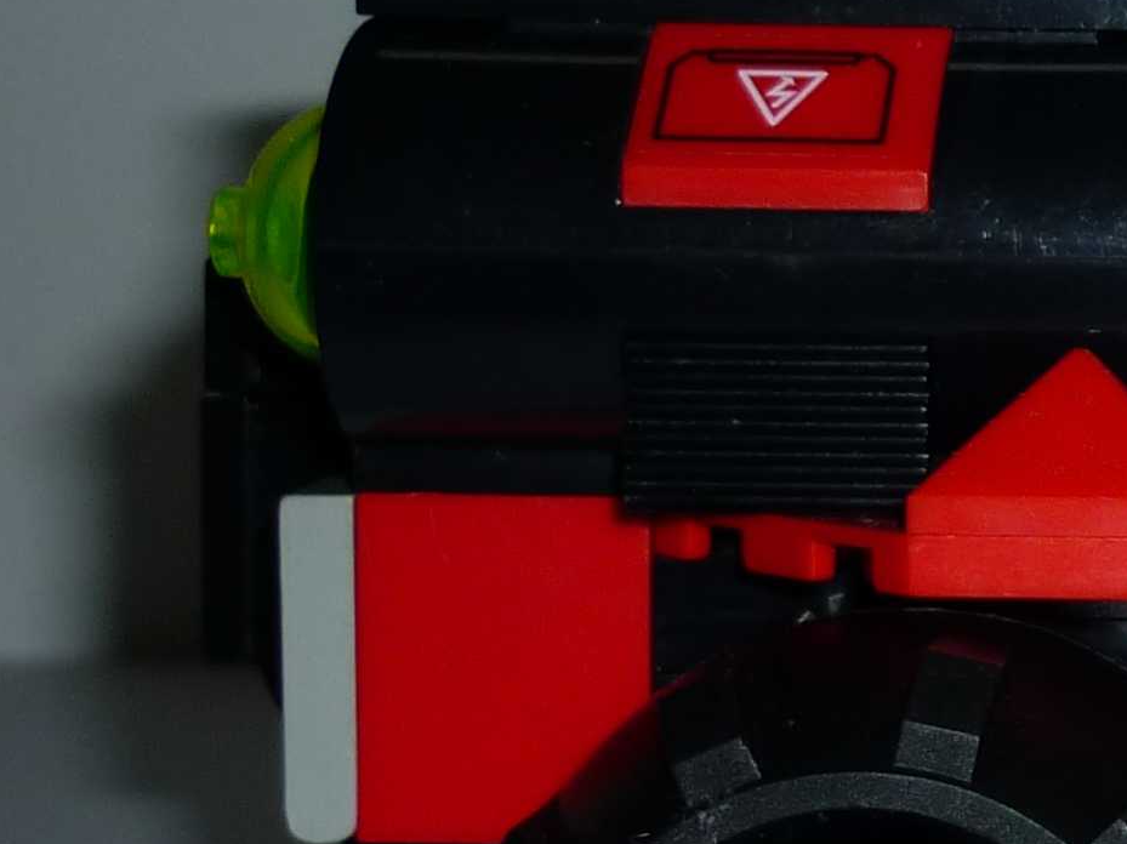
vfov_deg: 12.7
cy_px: 304
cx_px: 1685
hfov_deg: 15.6
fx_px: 3775
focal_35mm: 116
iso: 100
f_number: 2.8
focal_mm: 5.5
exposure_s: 1/30
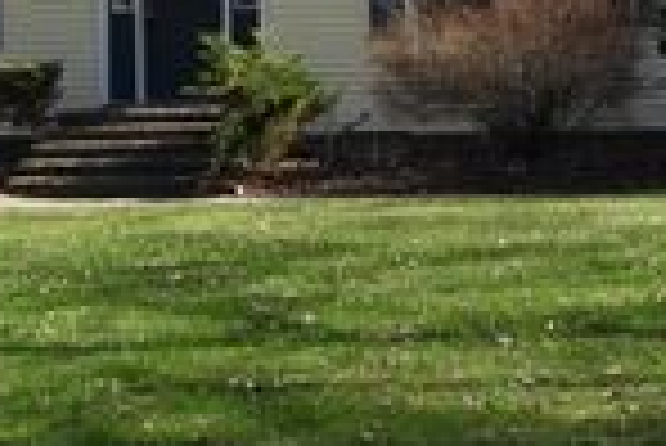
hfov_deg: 17.5
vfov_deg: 11.6
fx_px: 2148
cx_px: 508
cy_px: -110
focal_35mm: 116
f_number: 3.6
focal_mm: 5.9
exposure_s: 1/400
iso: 100
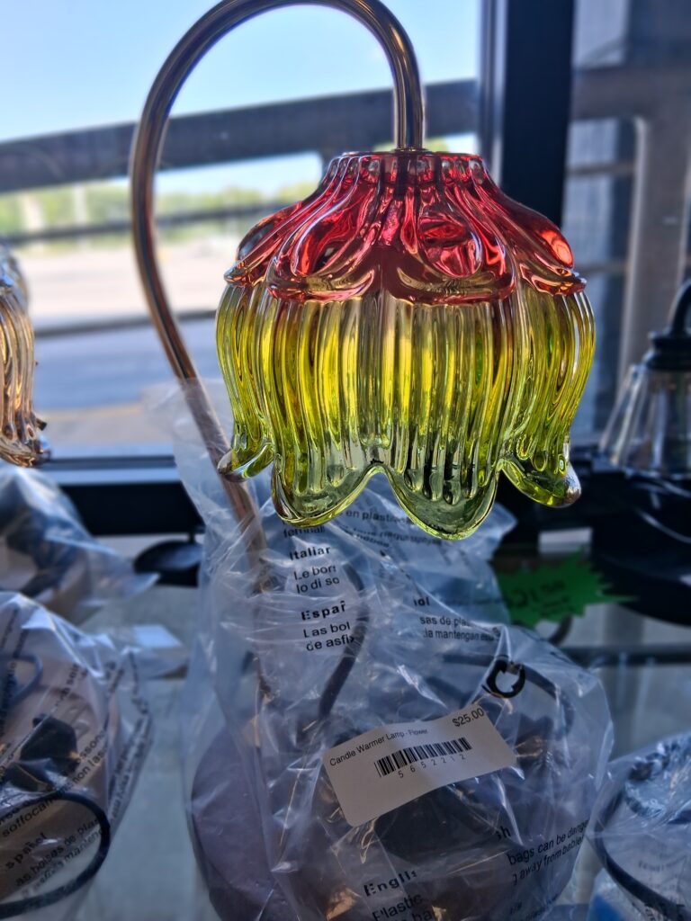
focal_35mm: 26
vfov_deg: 67.3
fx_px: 692
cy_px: 460
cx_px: 346
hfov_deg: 53.1
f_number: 1.8
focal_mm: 3.98
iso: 25
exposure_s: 1/400
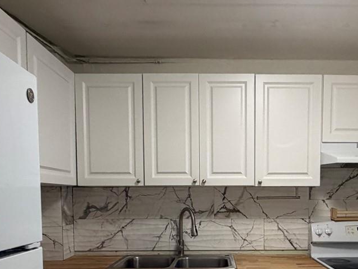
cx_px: 225
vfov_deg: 39.0
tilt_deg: -3.9
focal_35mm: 35
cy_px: 220
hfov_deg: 52.0
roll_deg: +1.0
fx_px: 362
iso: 250
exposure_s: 1/120
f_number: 2.2
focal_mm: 2.22
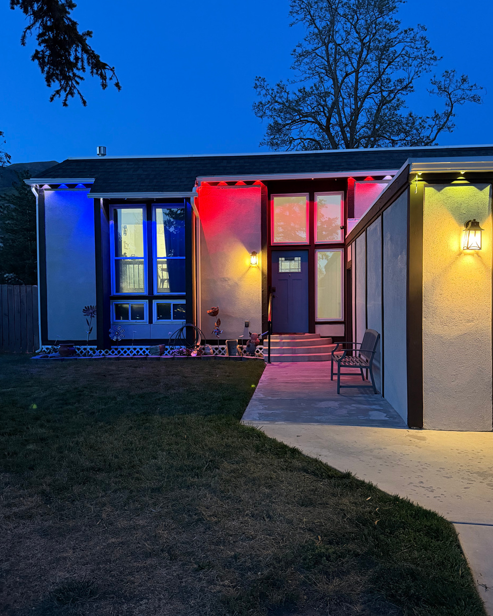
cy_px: 320
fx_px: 529
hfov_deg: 50.0
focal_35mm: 29
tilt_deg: -2.0
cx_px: 251
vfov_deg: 60.4
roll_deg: +0.5
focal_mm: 6.76
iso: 800
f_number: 1.78
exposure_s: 1/30
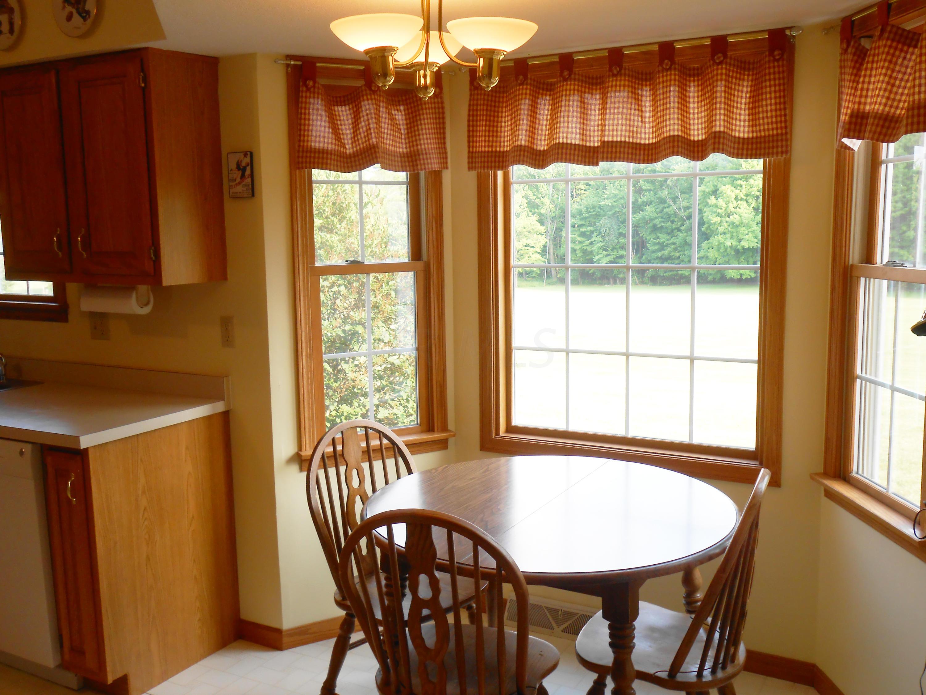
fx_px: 910
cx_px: 463
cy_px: 348
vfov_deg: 41.8
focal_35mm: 34
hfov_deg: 54.0
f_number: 3.9
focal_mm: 6
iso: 80
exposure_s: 1/40
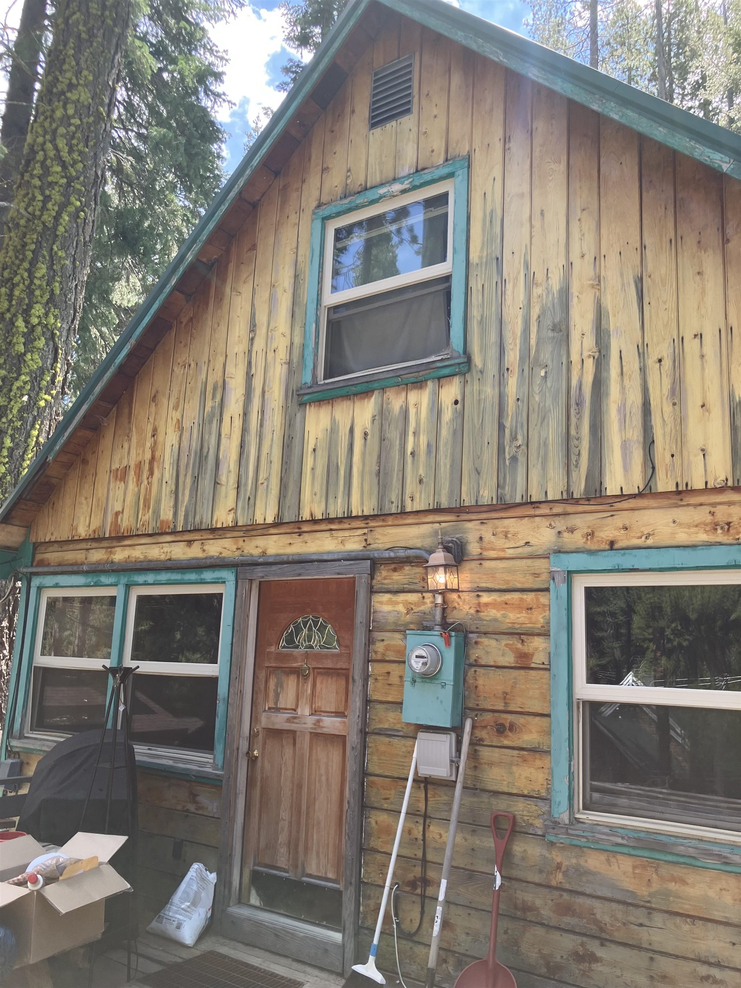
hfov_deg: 49.7
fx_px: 799
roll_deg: -3.9
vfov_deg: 63.4
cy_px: 494
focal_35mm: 28
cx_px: 370
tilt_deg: +10.3
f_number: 1.8
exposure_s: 1/268
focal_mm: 3.99
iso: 32
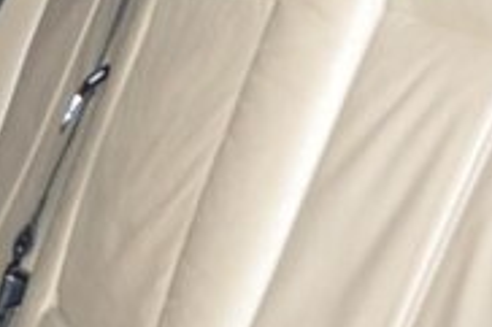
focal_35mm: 98
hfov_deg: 20.3
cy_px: -51
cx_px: 24
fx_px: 1338
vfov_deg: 13.6
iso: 1250
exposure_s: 1/200
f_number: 6.3
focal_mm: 18
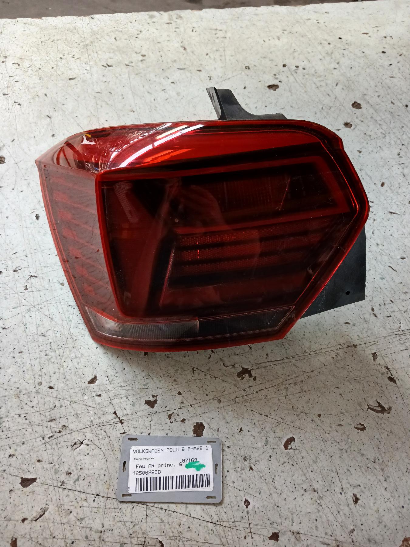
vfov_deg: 65.3
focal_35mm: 27
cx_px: 205
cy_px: 274
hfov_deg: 51.4
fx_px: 426
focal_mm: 3.98
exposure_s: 1/50
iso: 320
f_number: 1.8
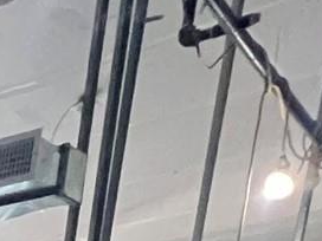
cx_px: -516
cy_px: 820
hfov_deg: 13.1
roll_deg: +1.2
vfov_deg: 9.6
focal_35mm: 98
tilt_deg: -15.7
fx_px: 912
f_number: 1.8
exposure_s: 1/60
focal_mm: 1.57
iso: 500
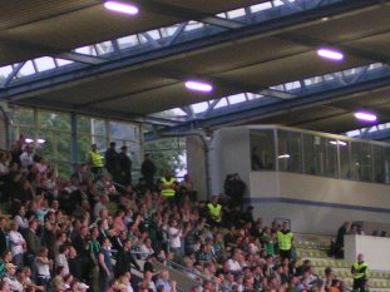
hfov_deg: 9.7
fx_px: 2286
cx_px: -9
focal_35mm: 203
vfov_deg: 7.3
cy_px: 175
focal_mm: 12.1
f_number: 3.2
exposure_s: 1/15
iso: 200
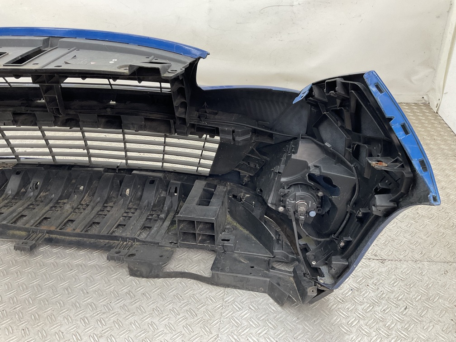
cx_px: 228
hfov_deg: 61.7
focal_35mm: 29
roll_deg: +1.2
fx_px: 382
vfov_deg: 48.2
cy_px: 171
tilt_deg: -33.0
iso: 64
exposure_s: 1/100
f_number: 1.8
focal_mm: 3
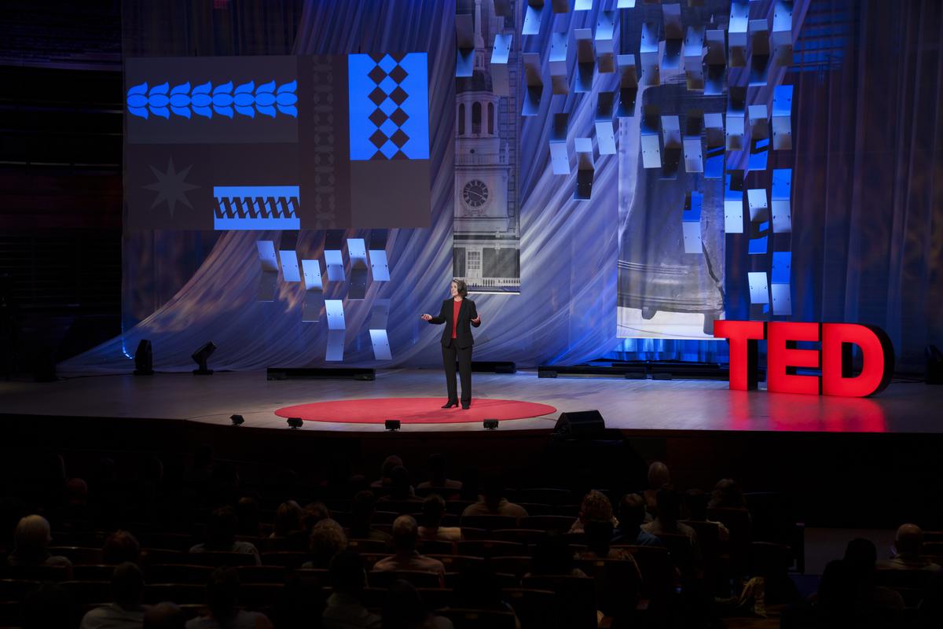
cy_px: 314
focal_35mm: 70
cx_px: 472
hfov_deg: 28.8
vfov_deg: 19.5
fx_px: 1833
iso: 1600
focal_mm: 70
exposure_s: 1/160
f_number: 4
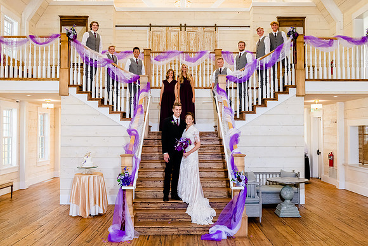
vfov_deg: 37.3
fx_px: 363
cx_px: 184
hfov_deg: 53.7
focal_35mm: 36
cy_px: 123
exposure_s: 1/200
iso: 2500
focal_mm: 35
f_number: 6.3
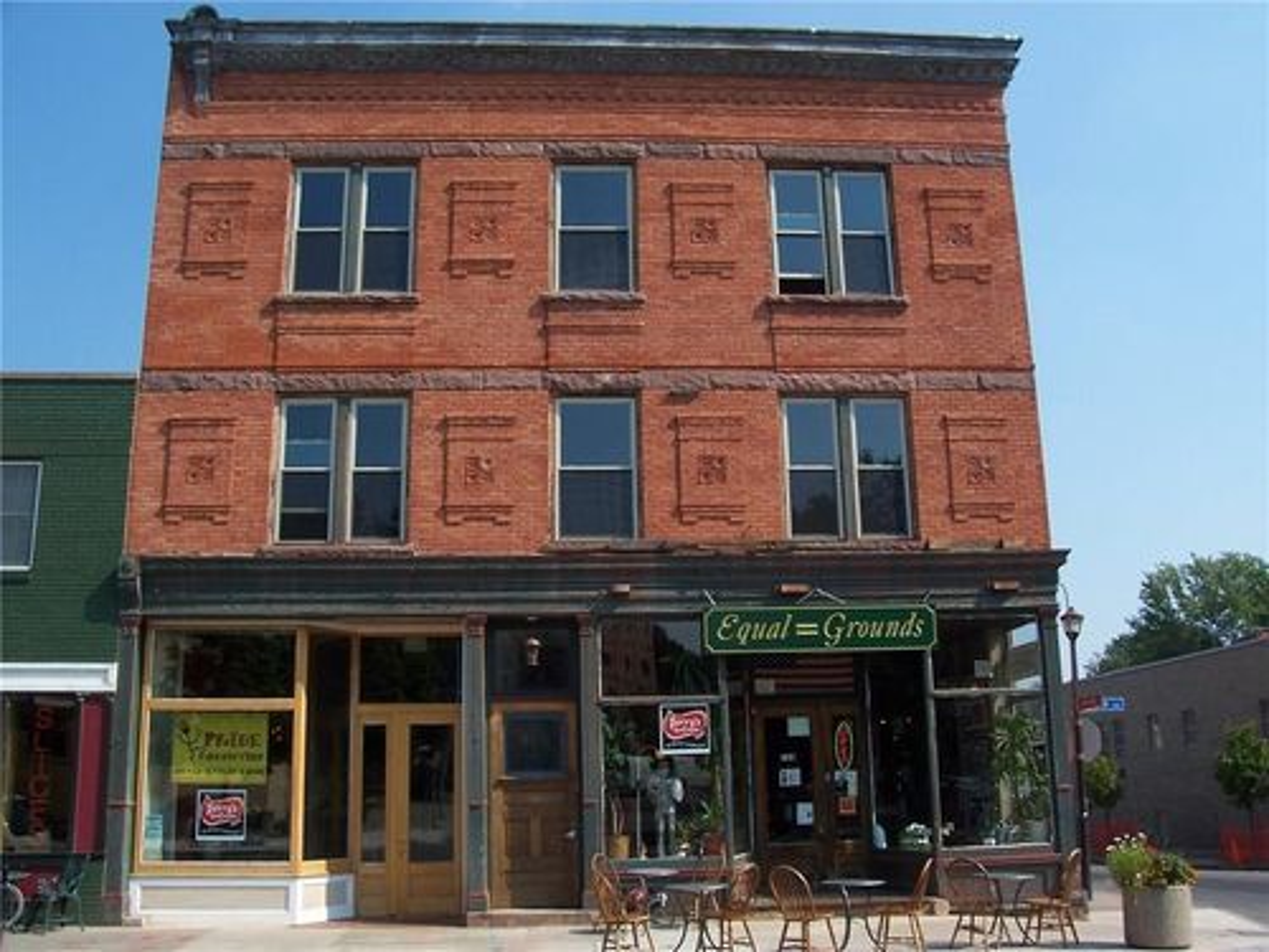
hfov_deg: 54.0
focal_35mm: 34
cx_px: 634
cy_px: 476
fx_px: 1246
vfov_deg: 41.8
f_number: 5.6
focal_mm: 5.6
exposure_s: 1/500
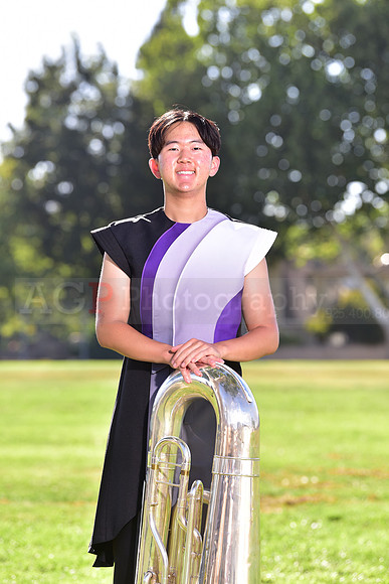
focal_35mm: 150
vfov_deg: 13.7
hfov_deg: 9.2
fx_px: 2430
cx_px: 194
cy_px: 292
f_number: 4.5
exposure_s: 1/250
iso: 100
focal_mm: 150
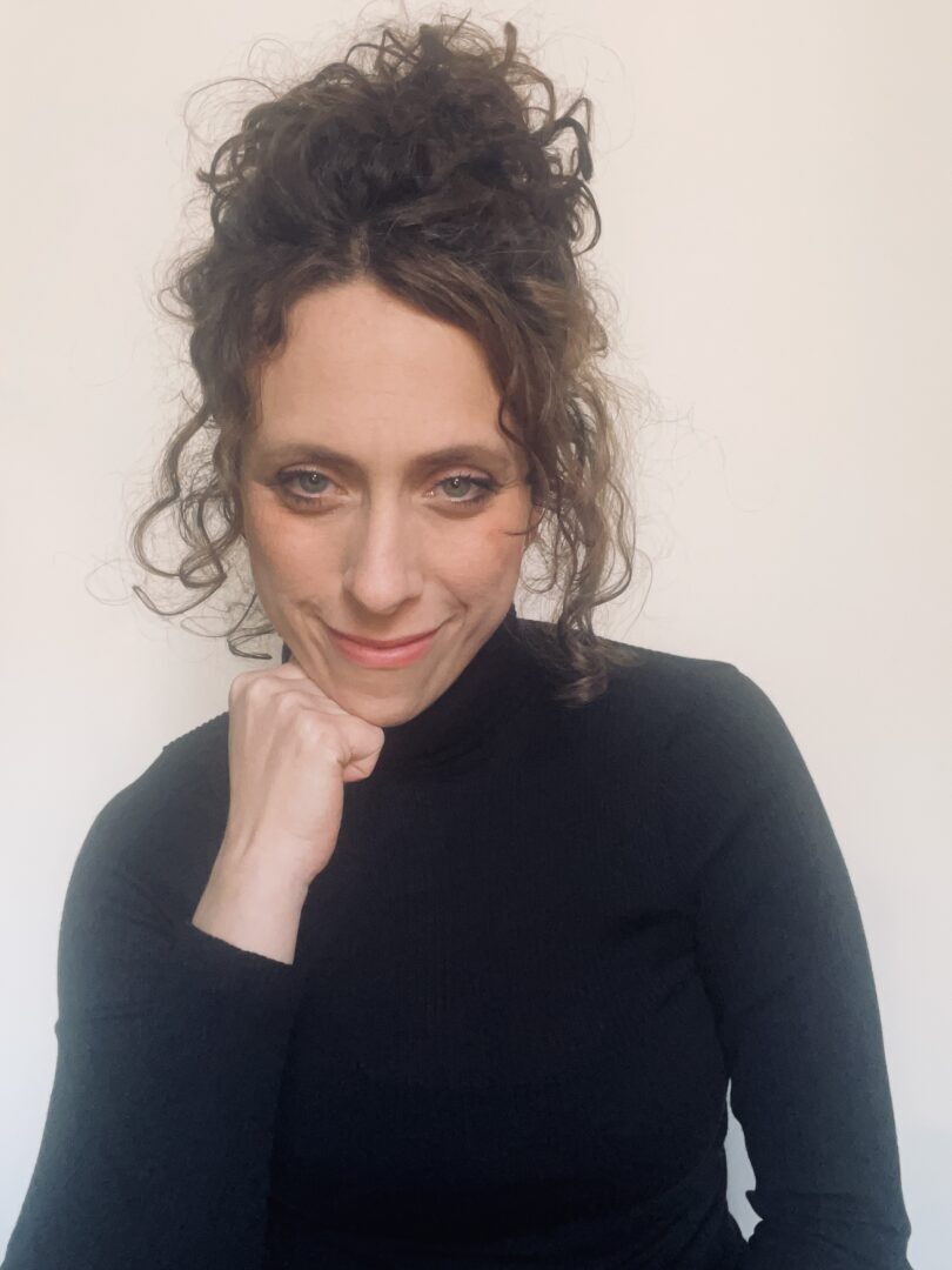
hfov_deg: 46.8
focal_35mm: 30
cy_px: 635
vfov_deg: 60.0
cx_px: 476
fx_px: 1100
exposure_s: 1/33
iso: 250
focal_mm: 2.71
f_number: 2.2
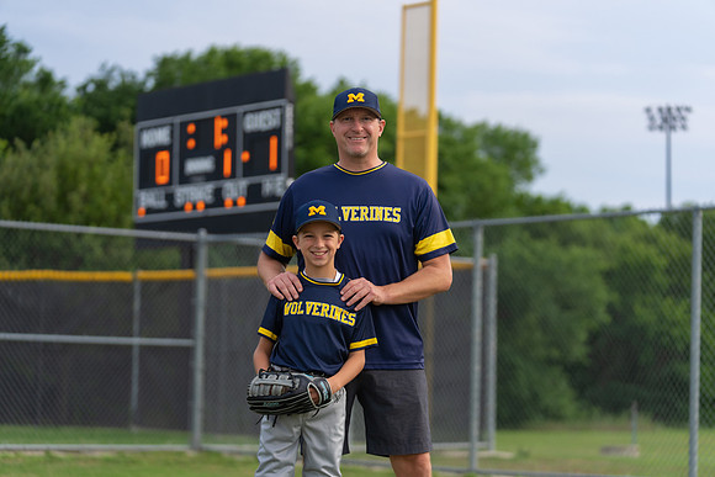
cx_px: 358
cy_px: 238
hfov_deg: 20.2
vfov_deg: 13.6
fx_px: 2006
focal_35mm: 101
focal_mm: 101
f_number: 2.8
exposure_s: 1/320
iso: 200
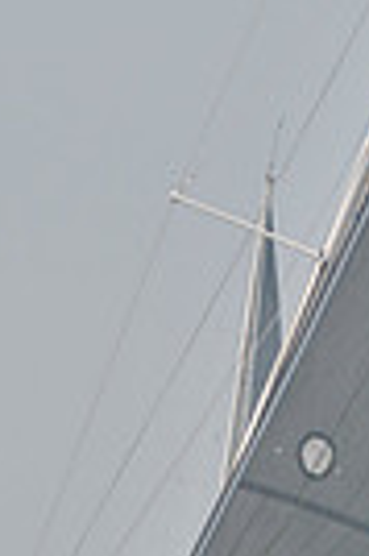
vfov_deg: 2.4
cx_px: -193
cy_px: 270
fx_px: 13364
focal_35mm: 867
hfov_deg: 1.6
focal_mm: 200
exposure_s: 1/1000
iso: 280
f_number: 8
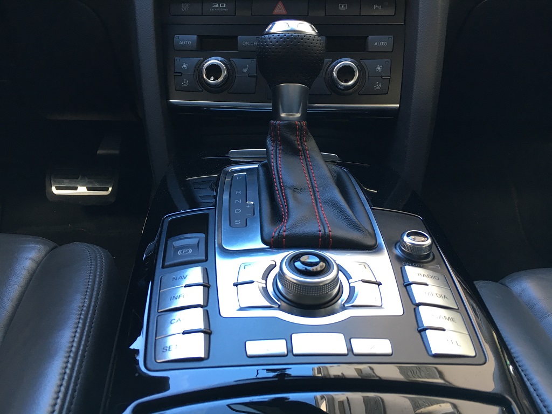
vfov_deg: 48.2
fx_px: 462
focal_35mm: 29
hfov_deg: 61.7
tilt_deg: -21.1
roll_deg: +1.7
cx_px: 276
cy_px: 207
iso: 80
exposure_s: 1/33
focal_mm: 4.15
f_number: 2.2
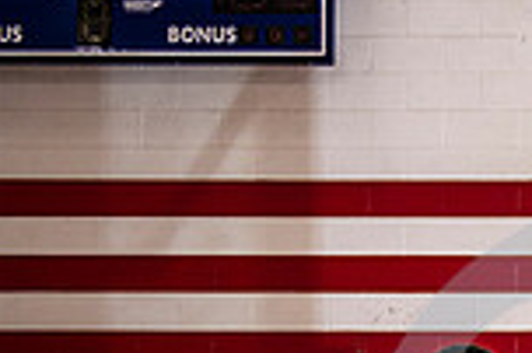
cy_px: 507
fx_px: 2421
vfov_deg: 8.2
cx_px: 850
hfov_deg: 11.9
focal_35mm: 164
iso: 200
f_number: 5.6
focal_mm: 40
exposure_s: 1/200
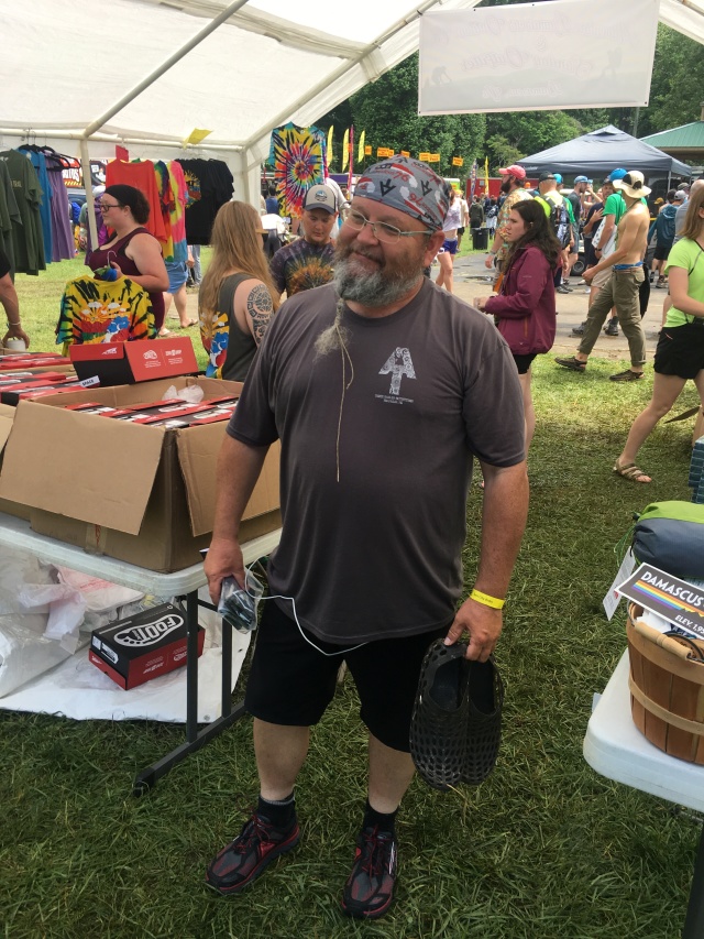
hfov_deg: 48.2
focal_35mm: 29
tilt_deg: -15.0
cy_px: 470
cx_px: 352
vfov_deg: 61.7
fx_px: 786
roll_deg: +0.9
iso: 25
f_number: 2.2
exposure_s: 1/409
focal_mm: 4.15
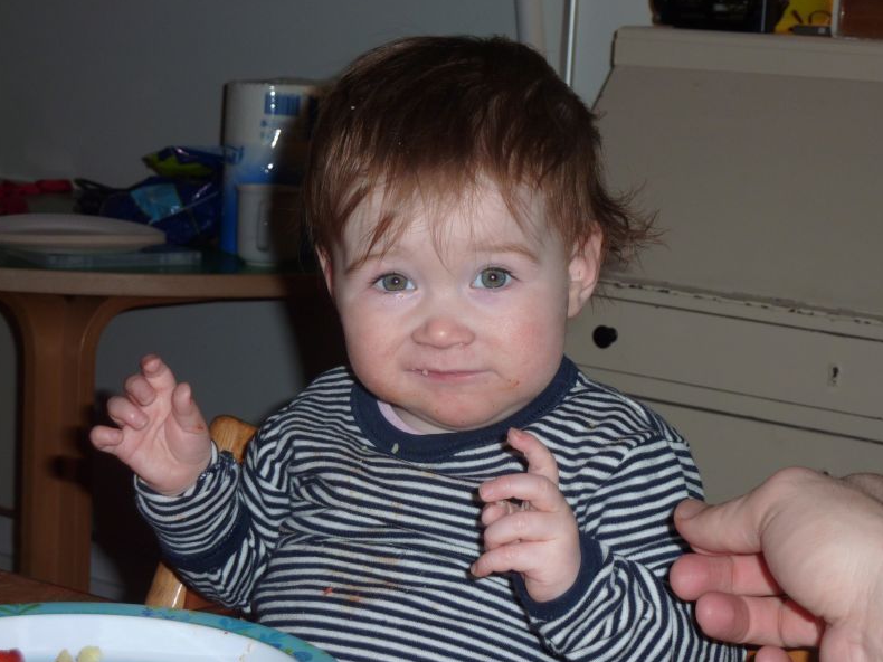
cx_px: 439
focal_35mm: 79
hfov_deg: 24.7
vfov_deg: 18.7
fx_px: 2015
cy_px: 329
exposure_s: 1/125
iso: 100
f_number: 4.2
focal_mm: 12.8
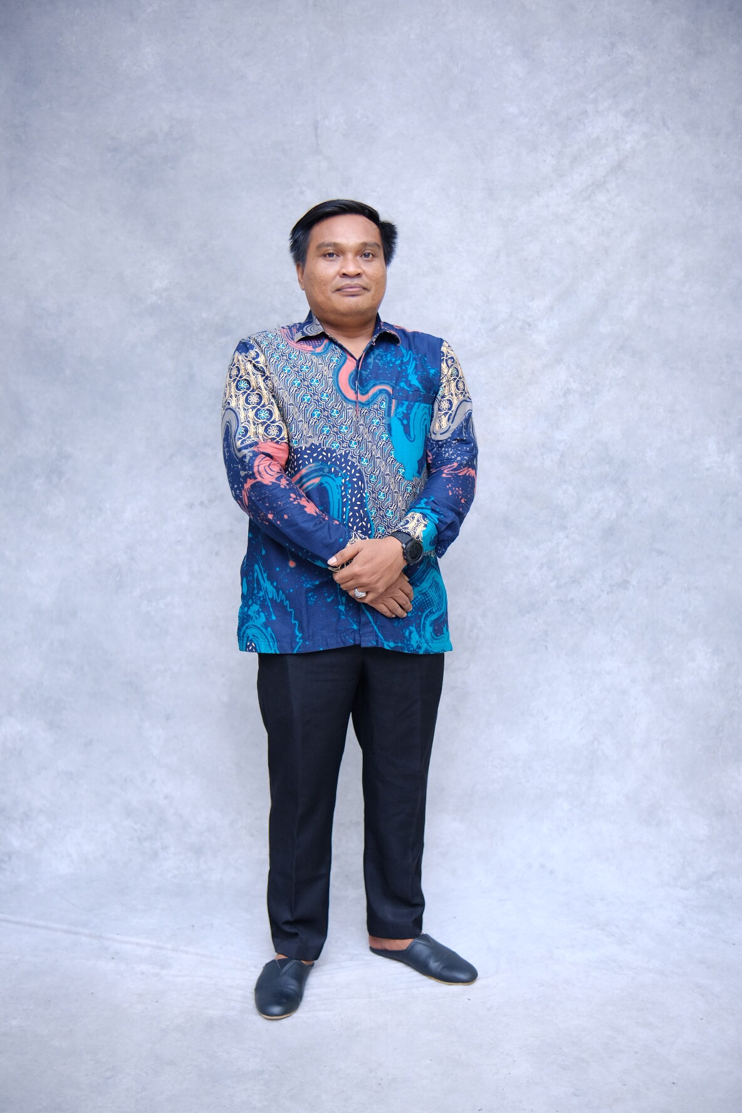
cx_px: 371
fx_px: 1082
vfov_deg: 54.4
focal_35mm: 35
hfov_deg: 37.9
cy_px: 556
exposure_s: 1/160
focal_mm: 23
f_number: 2
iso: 800
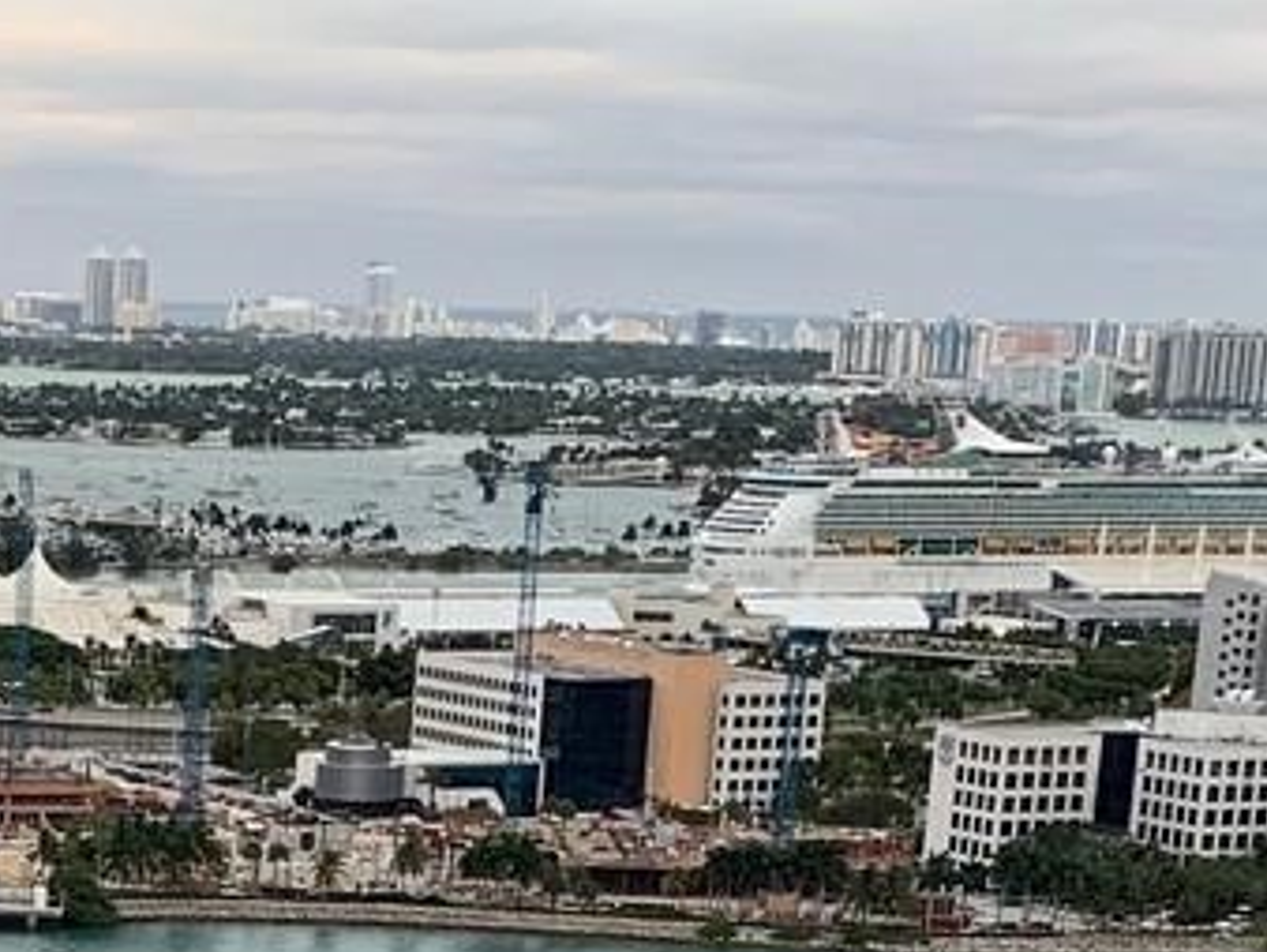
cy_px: 1638
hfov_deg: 15.5
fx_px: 4505
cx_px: -225
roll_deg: +0.6
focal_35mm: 123
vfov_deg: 11.3
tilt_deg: -17.1
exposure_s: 1/122
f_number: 1.8
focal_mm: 4.25
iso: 32
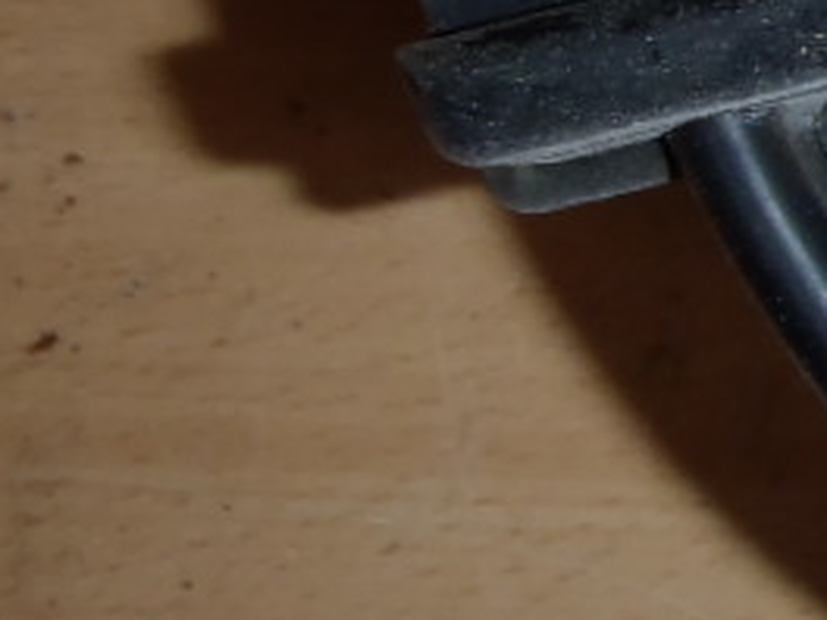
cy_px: -354
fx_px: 3249
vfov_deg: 10.5
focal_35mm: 136
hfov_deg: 12.5
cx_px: 1714
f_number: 3.9
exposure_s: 1/30
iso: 100
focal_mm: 5
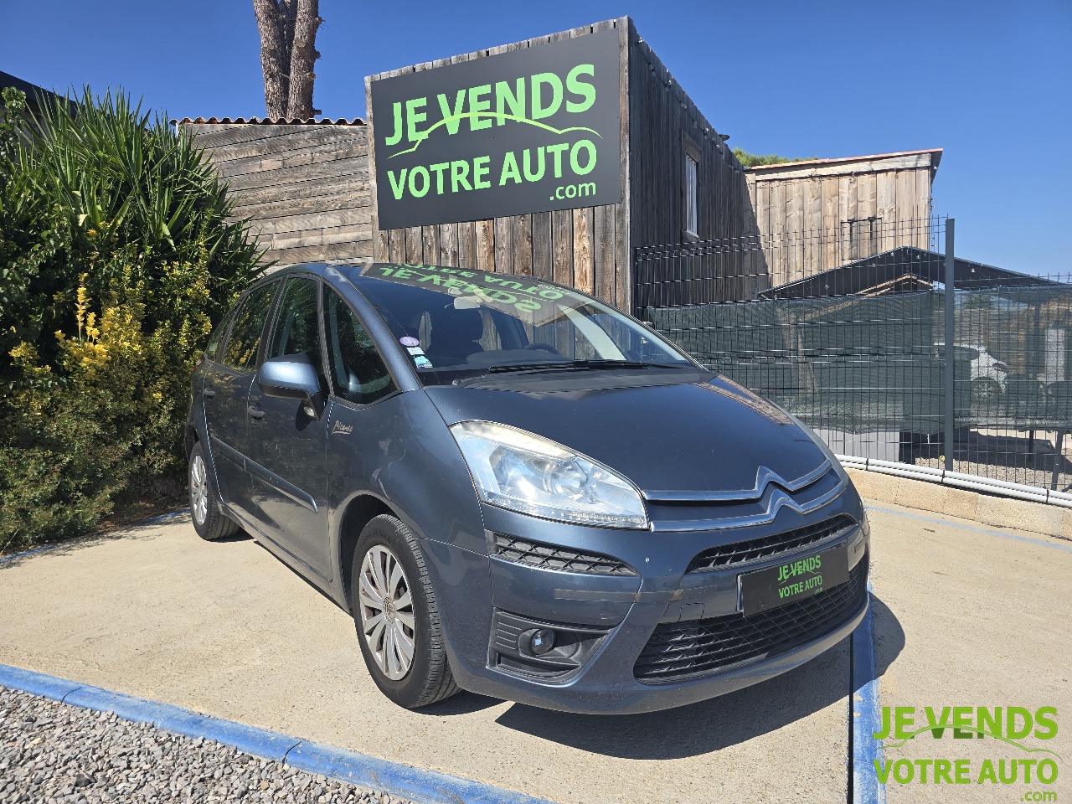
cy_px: 402
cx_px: 536
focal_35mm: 23
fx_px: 712
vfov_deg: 58.9
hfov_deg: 73.9
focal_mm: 6.3
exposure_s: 1/861
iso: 12
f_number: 1.7
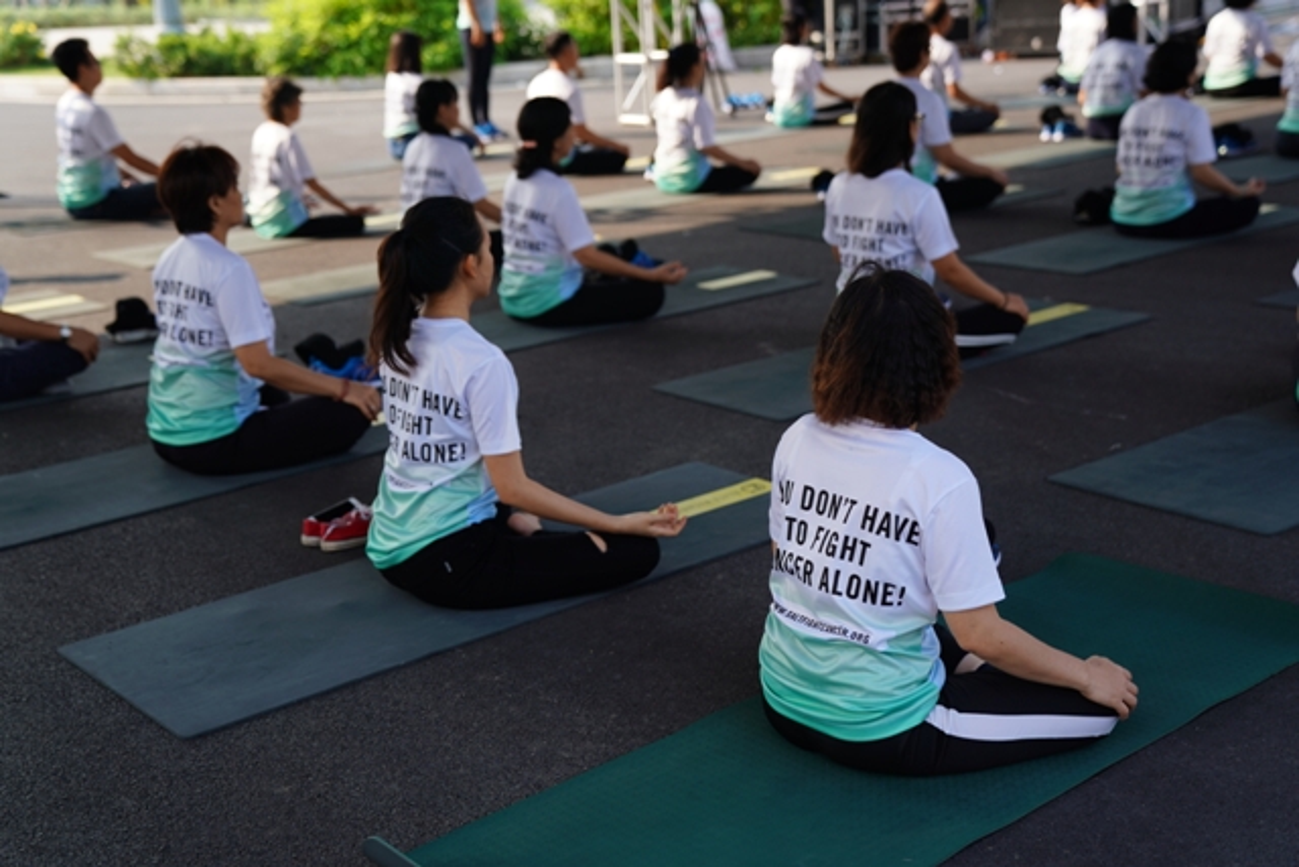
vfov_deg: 28.1
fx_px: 1732
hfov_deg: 41.1
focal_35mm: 48
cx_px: 650
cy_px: 434
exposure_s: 1/500
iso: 100
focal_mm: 48
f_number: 2.8
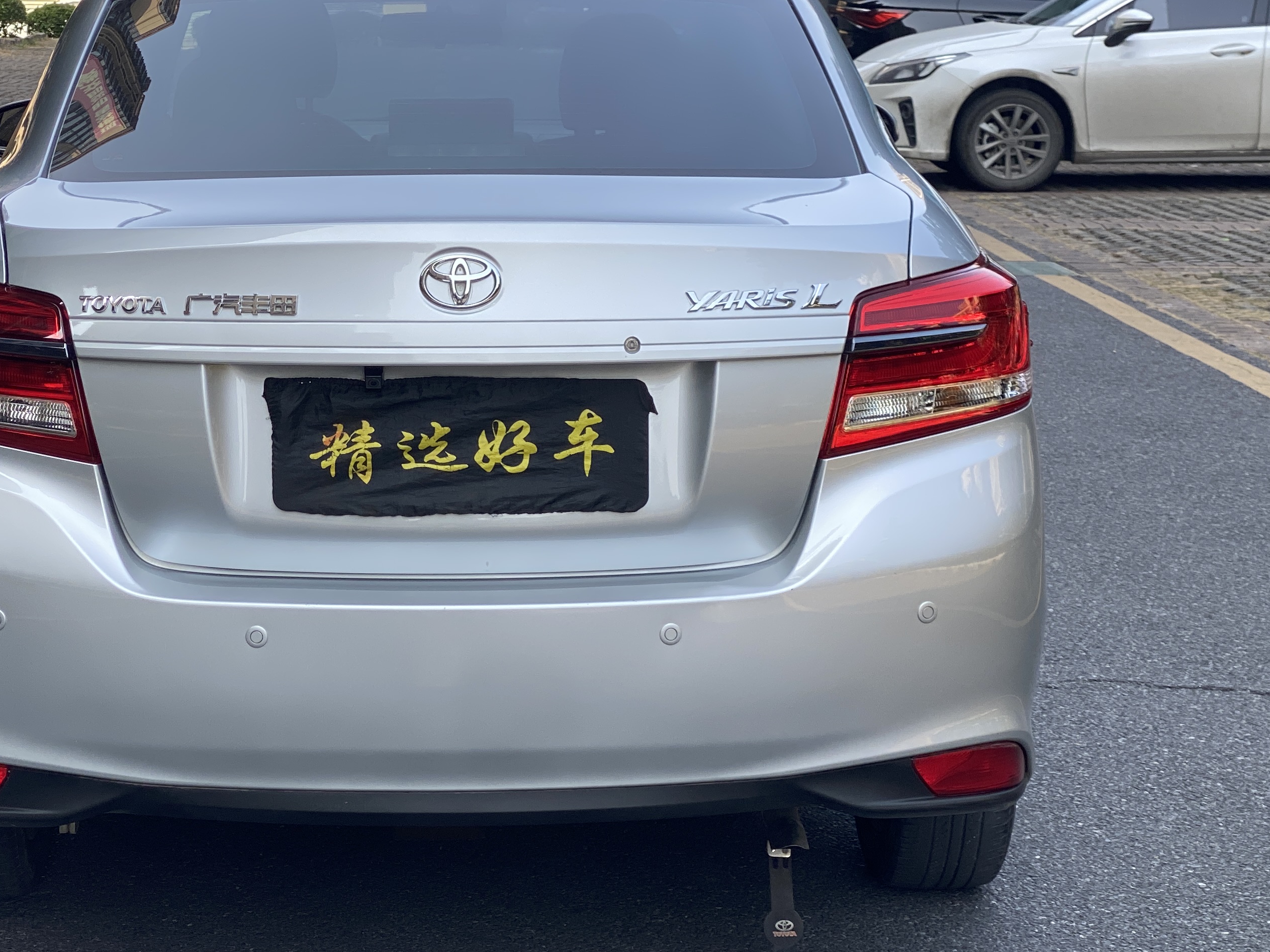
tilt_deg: -8.5
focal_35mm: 83
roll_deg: -0.1
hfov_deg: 23.5
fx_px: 3045
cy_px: 398
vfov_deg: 17.8
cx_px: 471
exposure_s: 1/298
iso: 20
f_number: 2
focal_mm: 6
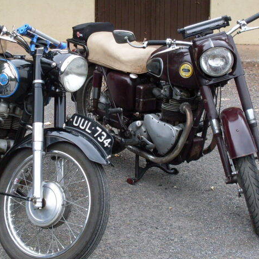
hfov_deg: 23.7
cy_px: 114
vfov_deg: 23.7
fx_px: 618
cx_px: 112
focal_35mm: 73
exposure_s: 1/250
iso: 80
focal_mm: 6.3
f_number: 2.8
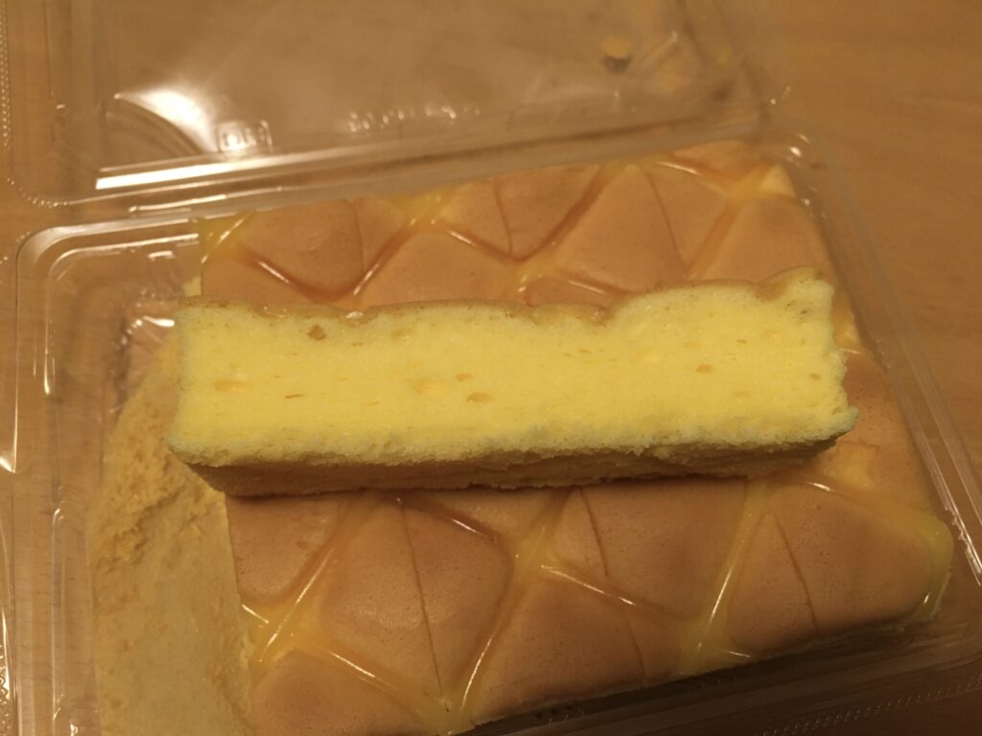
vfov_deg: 48.2
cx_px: 491
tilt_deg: -65.7
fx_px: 823
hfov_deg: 61.7
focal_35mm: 29
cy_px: 368
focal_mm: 4.15
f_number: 2.2
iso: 160
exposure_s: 1/33
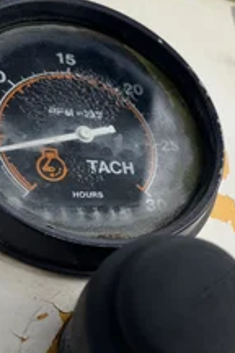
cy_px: 186
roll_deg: -15.9
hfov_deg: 25.8
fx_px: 490
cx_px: 227
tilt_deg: -19.7
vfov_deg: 39.6
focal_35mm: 50
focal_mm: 5.1
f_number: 1.6
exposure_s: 1/2513
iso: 50
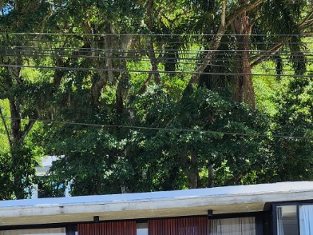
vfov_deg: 16.0
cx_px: 61
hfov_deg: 22.0
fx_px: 796
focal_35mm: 88
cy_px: 299
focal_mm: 6.4
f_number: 1.8
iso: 12
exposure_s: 1/574
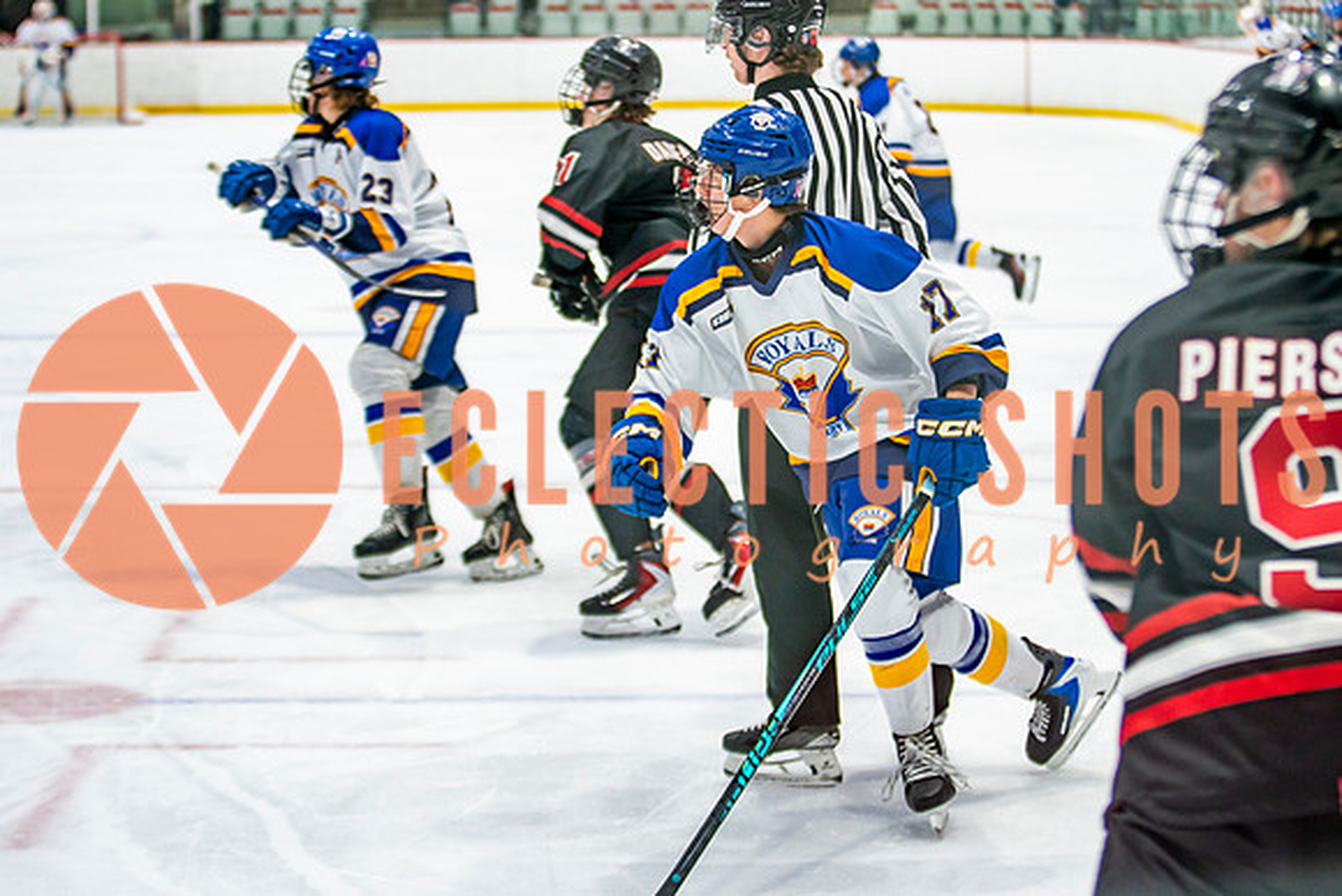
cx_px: 770
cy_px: 278
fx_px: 3784
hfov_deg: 20.1
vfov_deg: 13.5
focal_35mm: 101
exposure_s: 1/640
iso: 1000
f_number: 2.8
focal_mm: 70
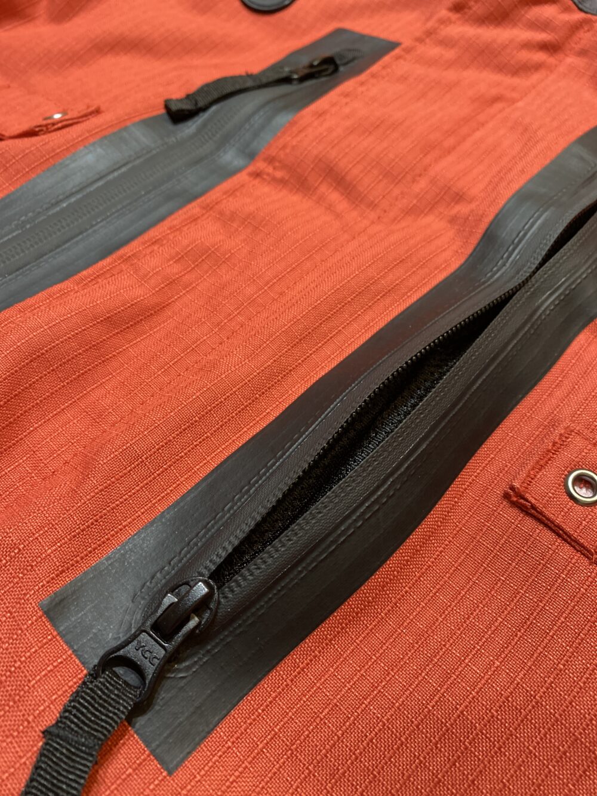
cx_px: 298
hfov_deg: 53.1
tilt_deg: -43.2
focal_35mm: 26
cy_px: 398
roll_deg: +0.1
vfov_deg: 67.3
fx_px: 598
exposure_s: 1/50
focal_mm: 4.25
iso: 400
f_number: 1.8
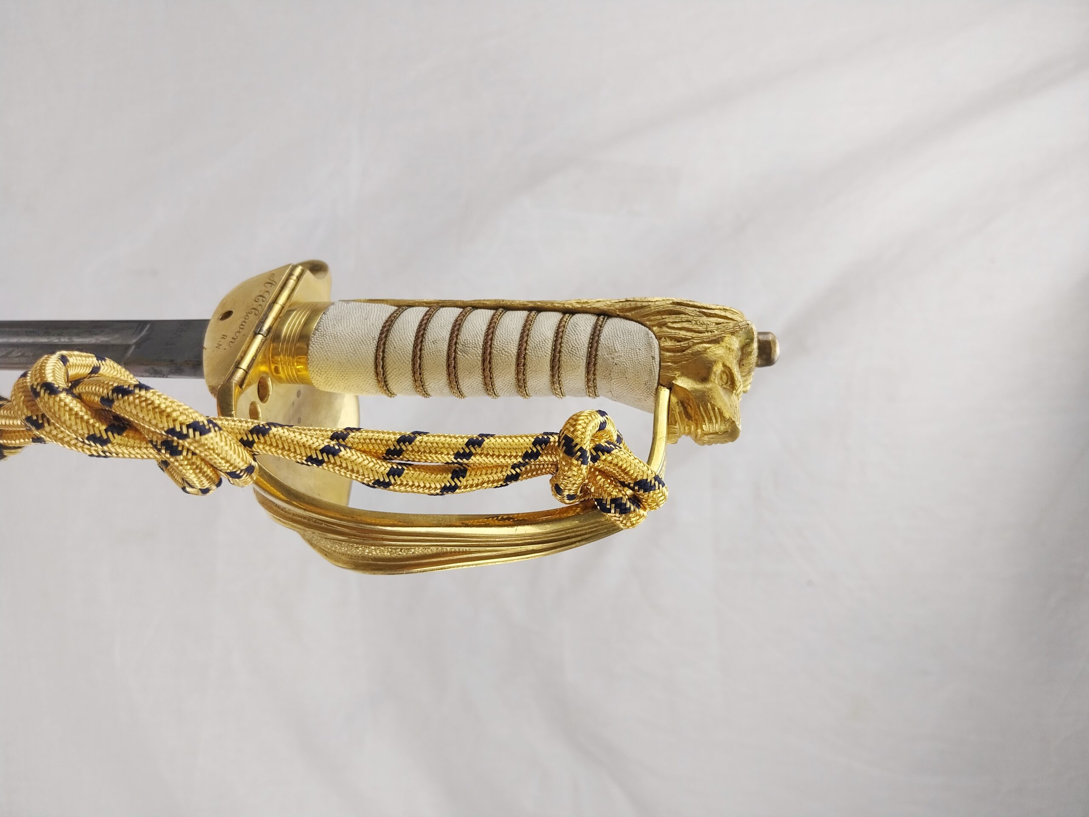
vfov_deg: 53.1
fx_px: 818
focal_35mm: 26
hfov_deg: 67.3
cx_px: 544
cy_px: 408
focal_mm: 4
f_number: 1.8
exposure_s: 1/50
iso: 25
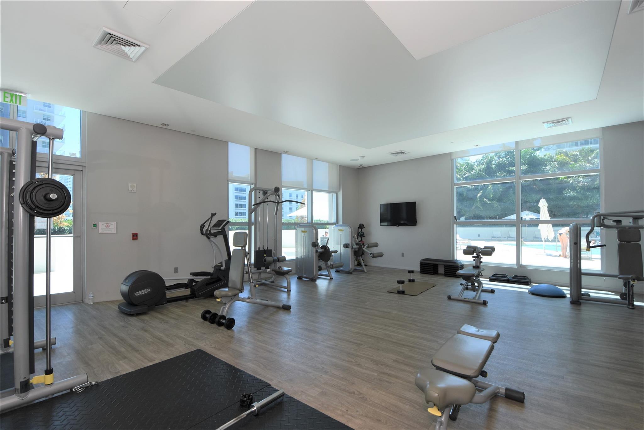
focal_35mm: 15
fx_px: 268
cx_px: 322
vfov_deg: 77.3
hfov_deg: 100.4
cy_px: 215
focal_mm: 10
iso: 200
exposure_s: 1/160
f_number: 6.3
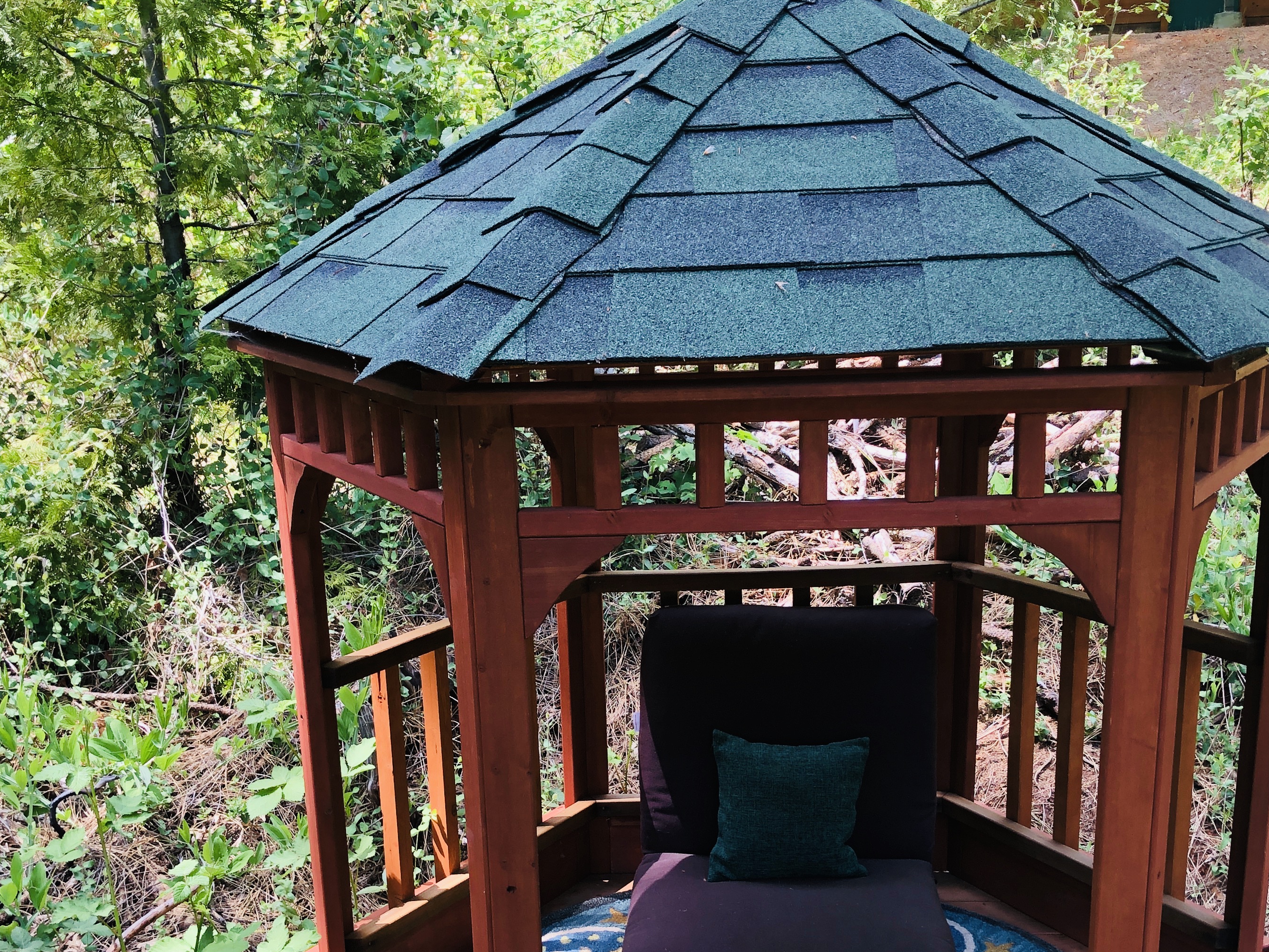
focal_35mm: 42
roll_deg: +2.4
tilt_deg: -17.4
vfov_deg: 33.8
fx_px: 1540
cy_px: 682
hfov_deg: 44.8
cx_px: 655
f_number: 1.8
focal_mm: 3.99
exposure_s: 1/120
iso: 32
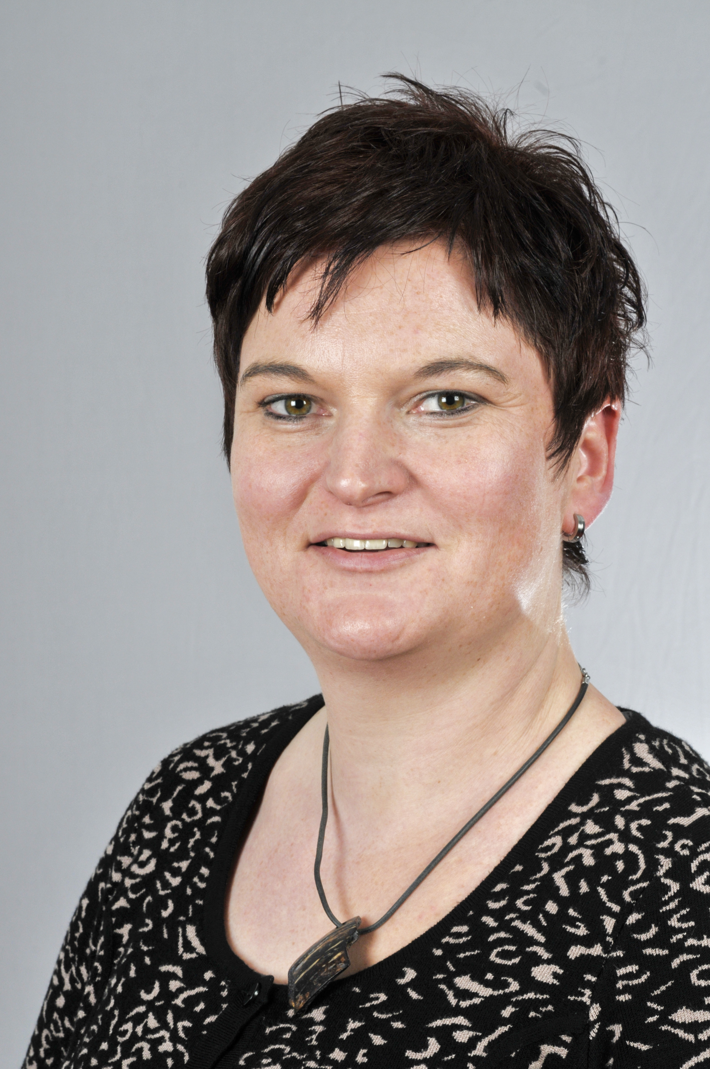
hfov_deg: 10.7
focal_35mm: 128
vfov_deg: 16.1
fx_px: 3781
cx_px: 355
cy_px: 534
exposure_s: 1/200
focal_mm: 85
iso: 200
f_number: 14
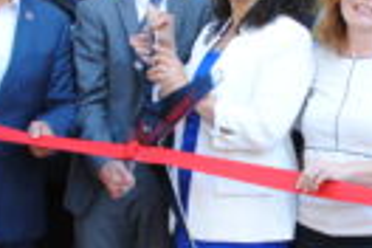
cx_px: 273
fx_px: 1013
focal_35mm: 98
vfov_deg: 14.0
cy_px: 93
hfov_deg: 20.7
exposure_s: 1/60
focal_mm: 18
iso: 100
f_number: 4
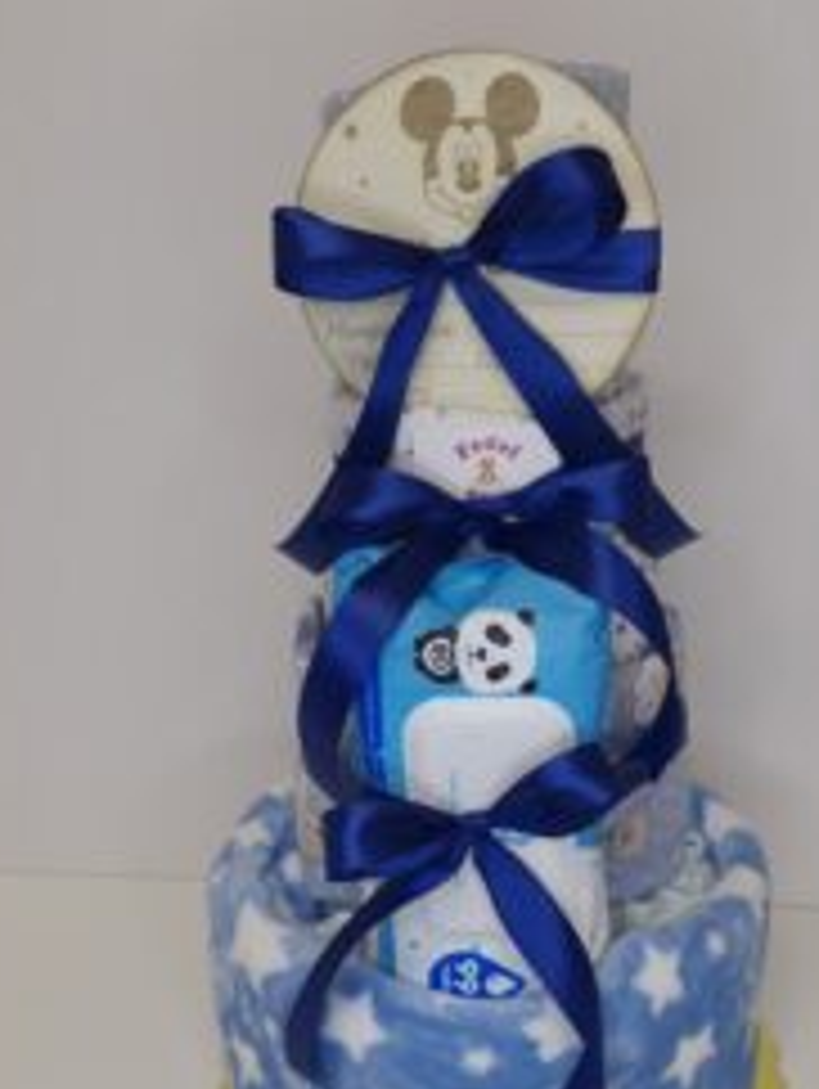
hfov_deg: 37.7
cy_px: 666
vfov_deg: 48.6
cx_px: 477
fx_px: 1197
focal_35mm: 38
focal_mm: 5.54
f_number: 1.8
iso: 100
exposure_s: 1/100
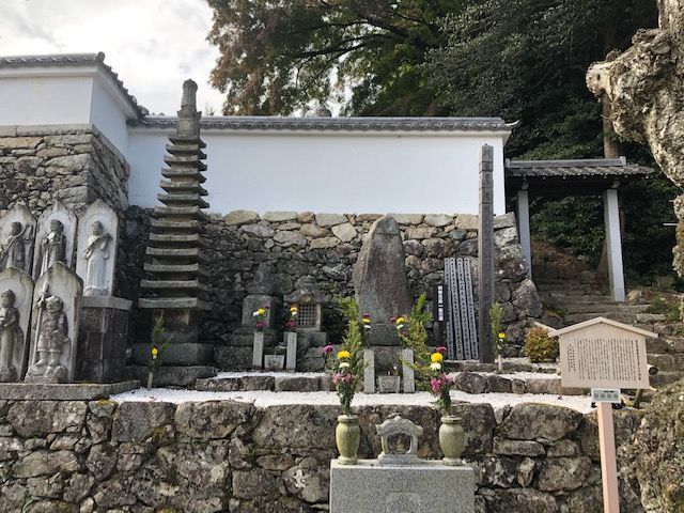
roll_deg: +1.6
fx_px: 553
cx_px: 342
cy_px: 256
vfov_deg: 49.7
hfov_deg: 63.4
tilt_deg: +10.6
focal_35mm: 28
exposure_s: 1/440
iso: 20
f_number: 1.8
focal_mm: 3.99
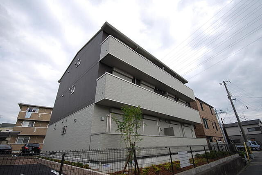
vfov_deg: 72.2
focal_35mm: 16
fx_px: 120
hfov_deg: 94.9
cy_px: 88
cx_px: 131
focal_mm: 11
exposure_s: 1/200
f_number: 7.1
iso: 100
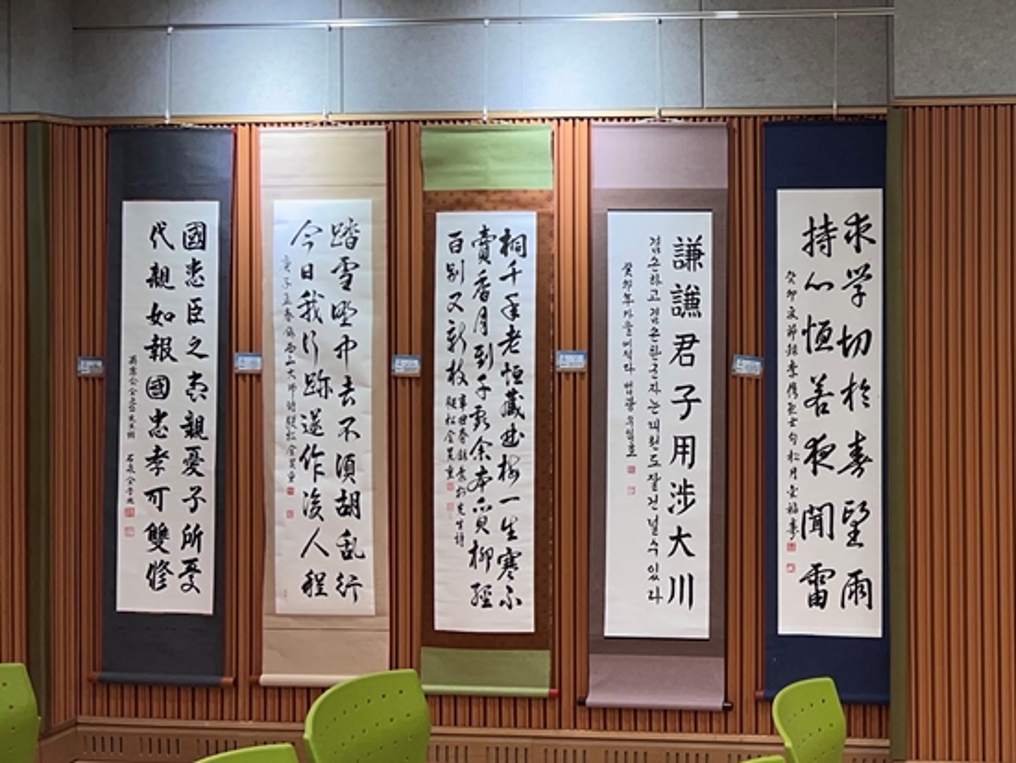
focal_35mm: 26
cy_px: 382
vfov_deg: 53.1
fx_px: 763
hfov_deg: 67.3
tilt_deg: +0.2
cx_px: 508
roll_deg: +0.0
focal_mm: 5.7
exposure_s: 1/120
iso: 100
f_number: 1.5
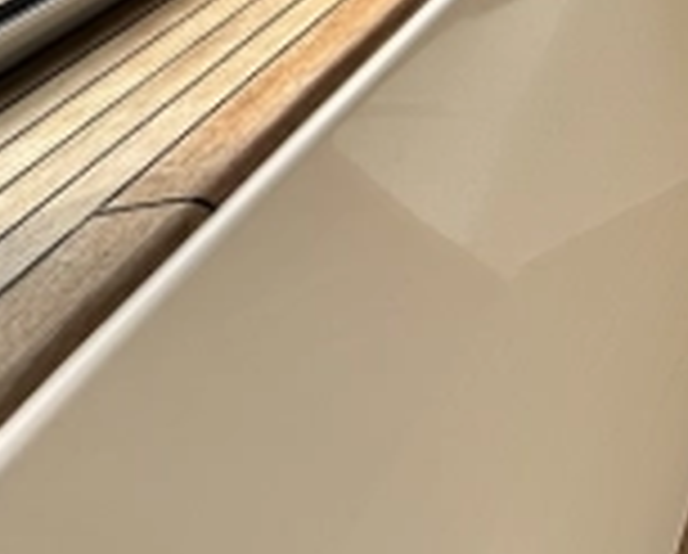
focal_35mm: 49
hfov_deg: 22.5
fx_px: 1000
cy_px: 7
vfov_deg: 29.0
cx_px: 1228
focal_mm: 2.22
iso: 40
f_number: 2.2
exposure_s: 1/543
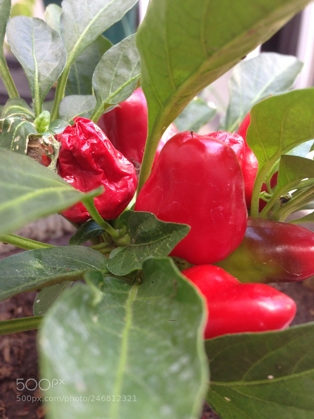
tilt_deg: -32.3
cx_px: 157
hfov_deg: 42.9
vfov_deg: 55.4
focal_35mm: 33
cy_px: 210
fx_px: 399
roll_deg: +2.1
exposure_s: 1/60
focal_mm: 4.12
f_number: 2.4
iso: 64
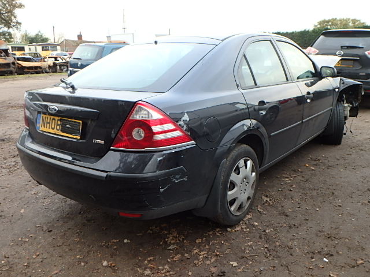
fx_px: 331
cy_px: 138
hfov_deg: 58.4
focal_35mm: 31
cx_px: 185
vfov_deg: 45.4
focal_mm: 5.6
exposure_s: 1/40
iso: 200
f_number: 4.7
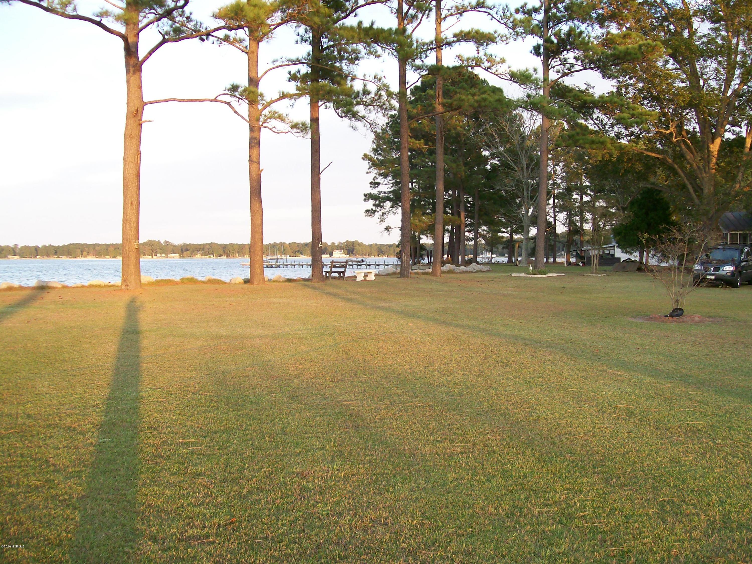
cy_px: 282
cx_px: 376
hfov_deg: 51.4
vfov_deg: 39.7
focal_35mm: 36
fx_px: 782
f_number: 2.7
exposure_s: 1/119
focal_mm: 6
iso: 80
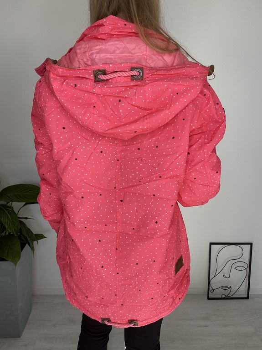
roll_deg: -0.5
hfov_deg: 53.1
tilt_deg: -15.6
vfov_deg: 67.3
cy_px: 175
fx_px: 262
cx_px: 131
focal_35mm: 26
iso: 32
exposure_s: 1/128
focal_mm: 4.25
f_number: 1.8
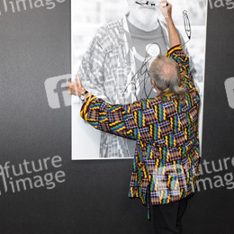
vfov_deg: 36.0
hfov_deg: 36.1
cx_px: 117
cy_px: 132
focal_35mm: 47
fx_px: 359
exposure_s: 1/160
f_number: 6.3
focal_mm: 24
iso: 1250
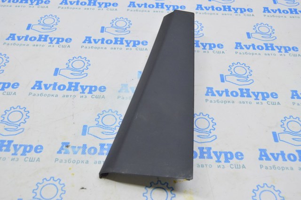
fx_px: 326
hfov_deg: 49.6
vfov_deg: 34.1
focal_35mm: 39
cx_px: 150
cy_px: 100
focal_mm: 26
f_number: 5.6
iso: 400
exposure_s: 1/20
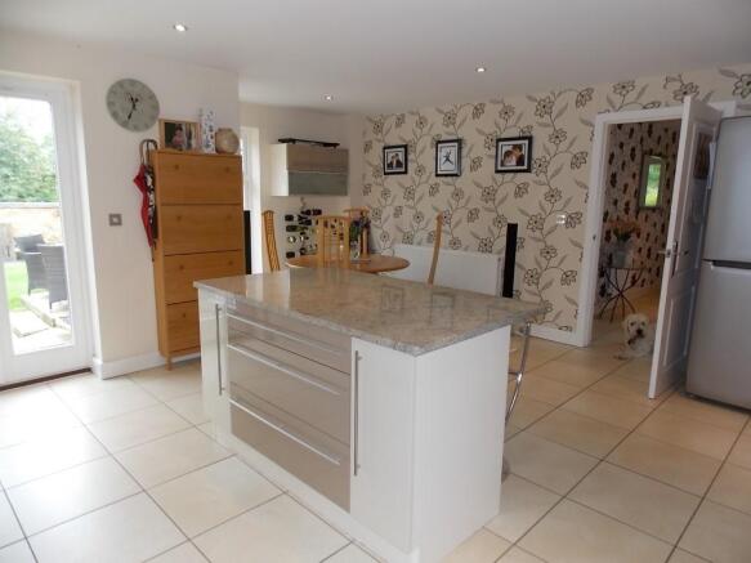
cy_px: 282
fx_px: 499
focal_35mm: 23
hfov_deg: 73.9
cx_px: 376
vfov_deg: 58.9
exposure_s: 1/30
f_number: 3.1
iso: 80
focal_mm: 4
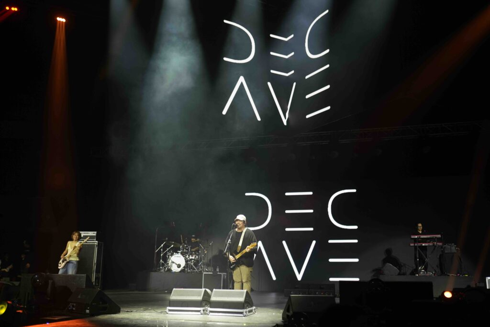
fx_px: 476
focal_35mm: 35
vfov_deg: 37.9
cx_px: 245
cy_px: 164
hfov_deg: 54.4
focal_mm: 35
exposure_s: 1/200
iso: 640
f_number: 2
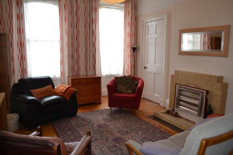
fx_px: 175
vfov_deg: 48.0
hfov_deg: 67.4
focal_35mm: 27
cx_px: 116
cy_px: 78
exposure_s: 1/60
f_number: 3.5
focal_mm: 18
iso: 1000
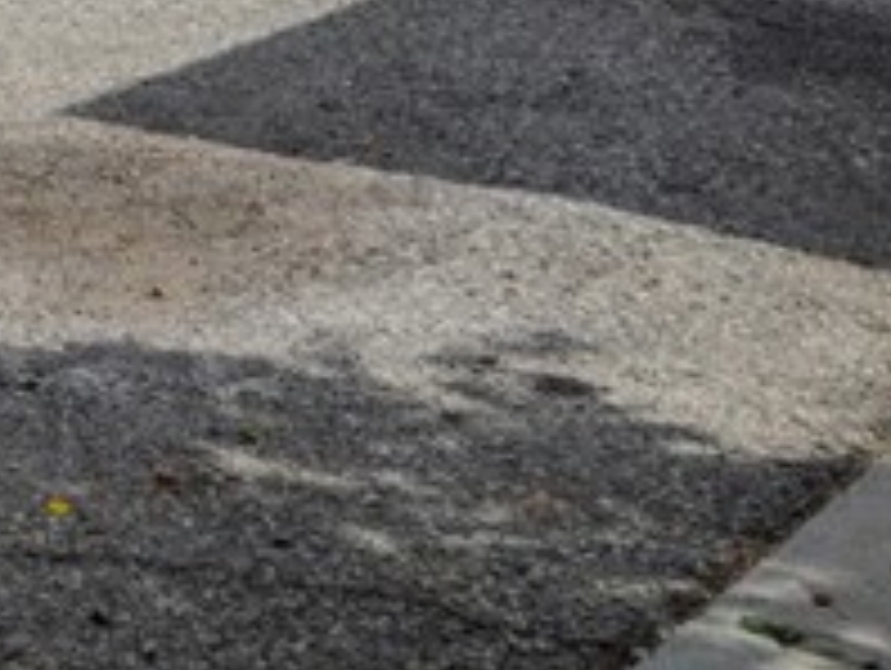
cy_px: -776
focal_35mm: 149
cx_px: -986
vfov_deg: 9.2
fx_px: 3840
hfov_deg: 11.7
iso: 100
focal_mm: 30
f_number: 7.1
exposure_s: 1/250
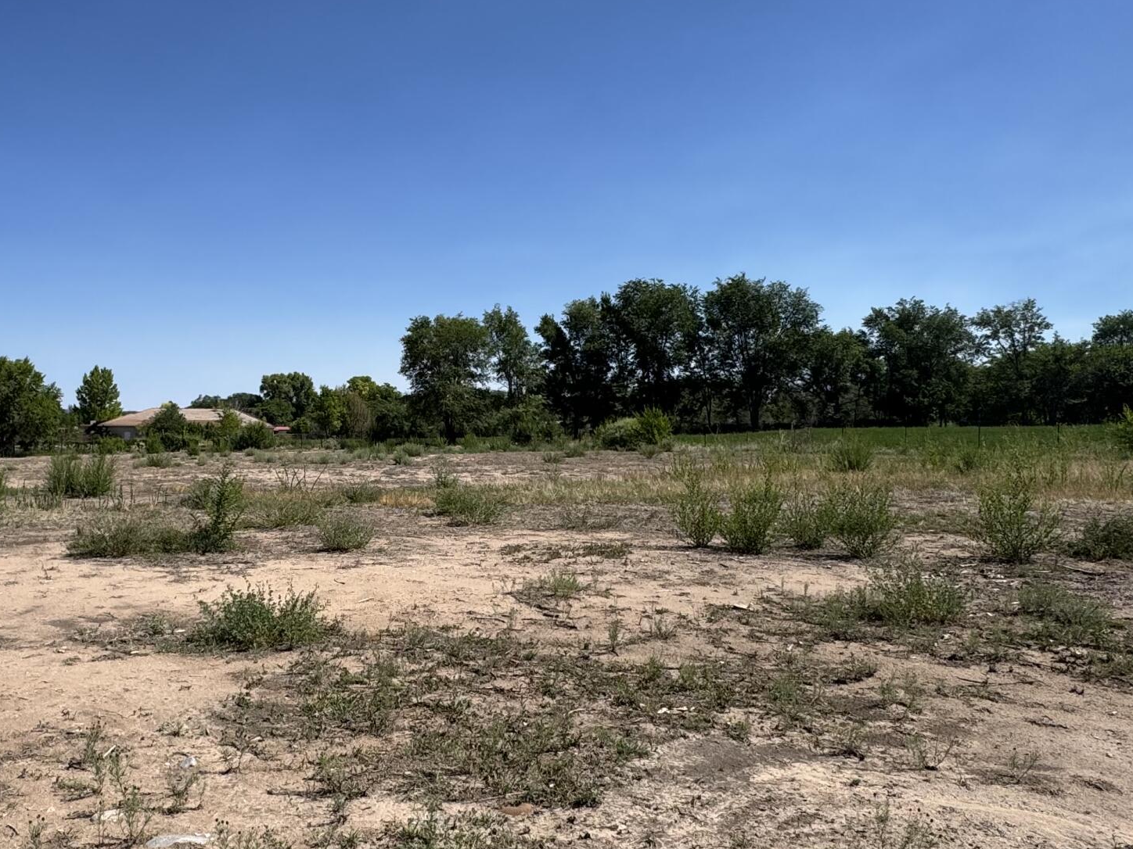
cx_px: 376
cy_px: 495
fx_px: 949
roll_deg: -0.6
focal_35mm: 29
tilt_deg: -4.2
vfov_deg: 48.0
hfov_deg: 60.2
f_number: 2.2
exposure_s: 1/2494
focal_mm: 2.22
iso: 50
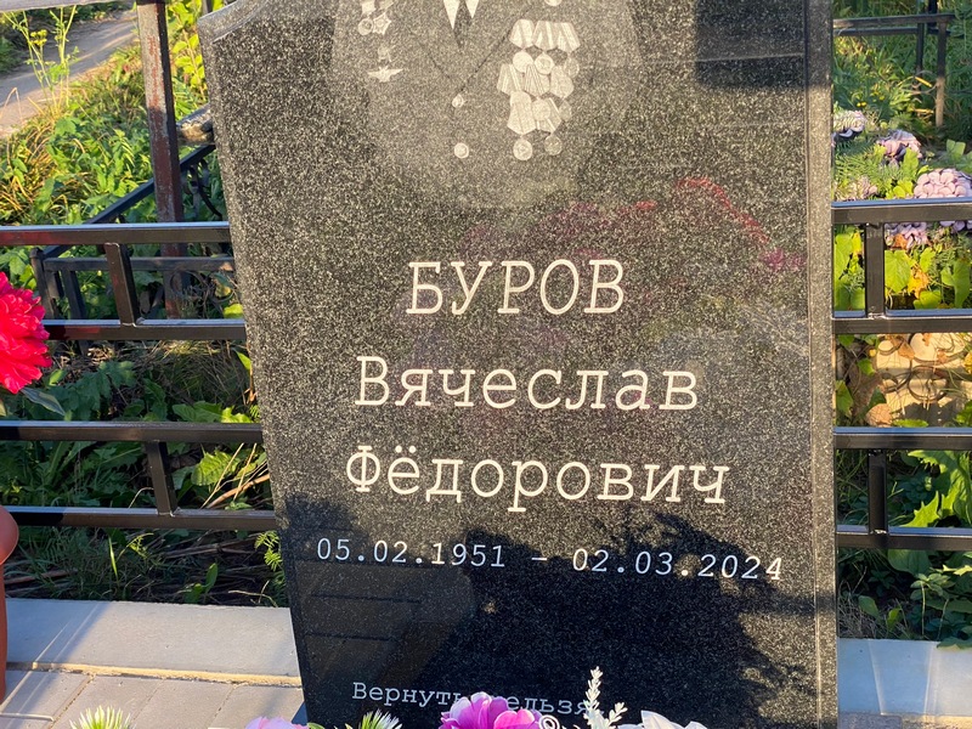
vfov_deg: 28.0
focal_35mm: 52
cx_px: 486
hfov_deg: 36.8
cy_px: 364
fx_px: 1460
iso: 20
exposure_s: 1/331
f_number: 2
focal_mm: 6
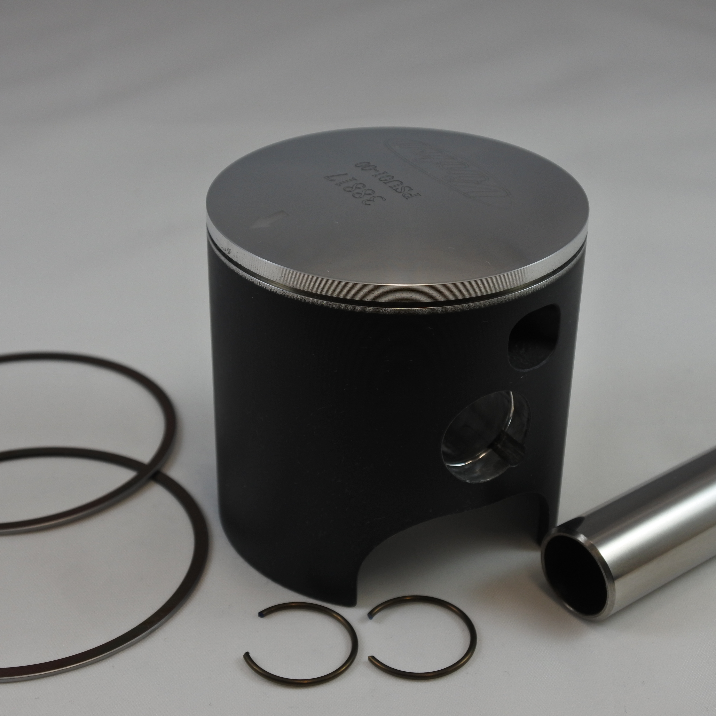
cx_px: 314
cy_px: 359
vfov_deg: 29.6
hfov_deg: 29.5
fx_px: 1357
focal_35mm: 58
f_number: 5
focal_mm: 16.8
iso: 200
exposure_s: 1/125
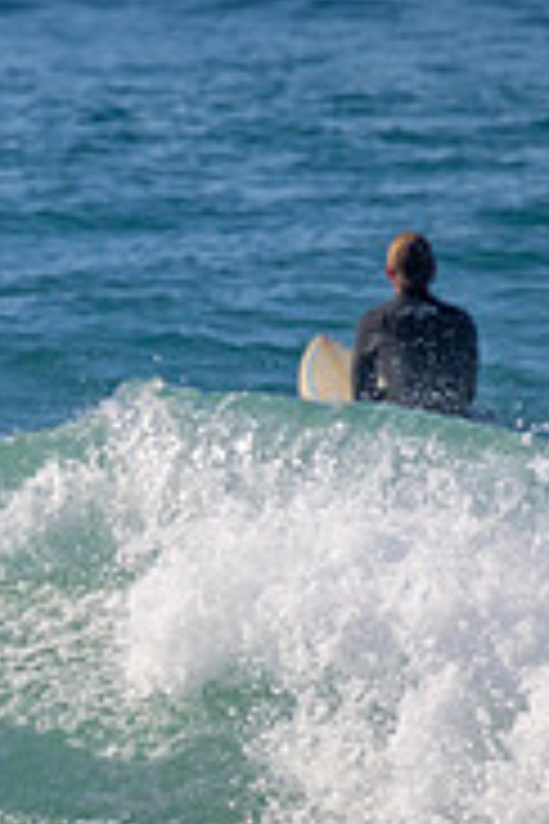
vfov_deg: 0.8
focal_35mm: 2531
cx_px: -567
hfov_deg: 0.5
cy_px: 529
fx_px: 57892
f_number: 11
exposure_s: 1/2000
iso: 1100
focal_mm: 800
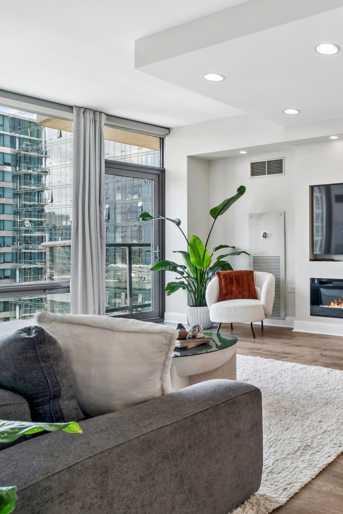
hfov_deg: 38.8
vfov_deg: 65.5
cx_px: 371
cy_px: 253
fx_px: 400
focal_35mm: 28
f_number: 8
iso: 200
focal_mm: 12
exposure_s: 1/10
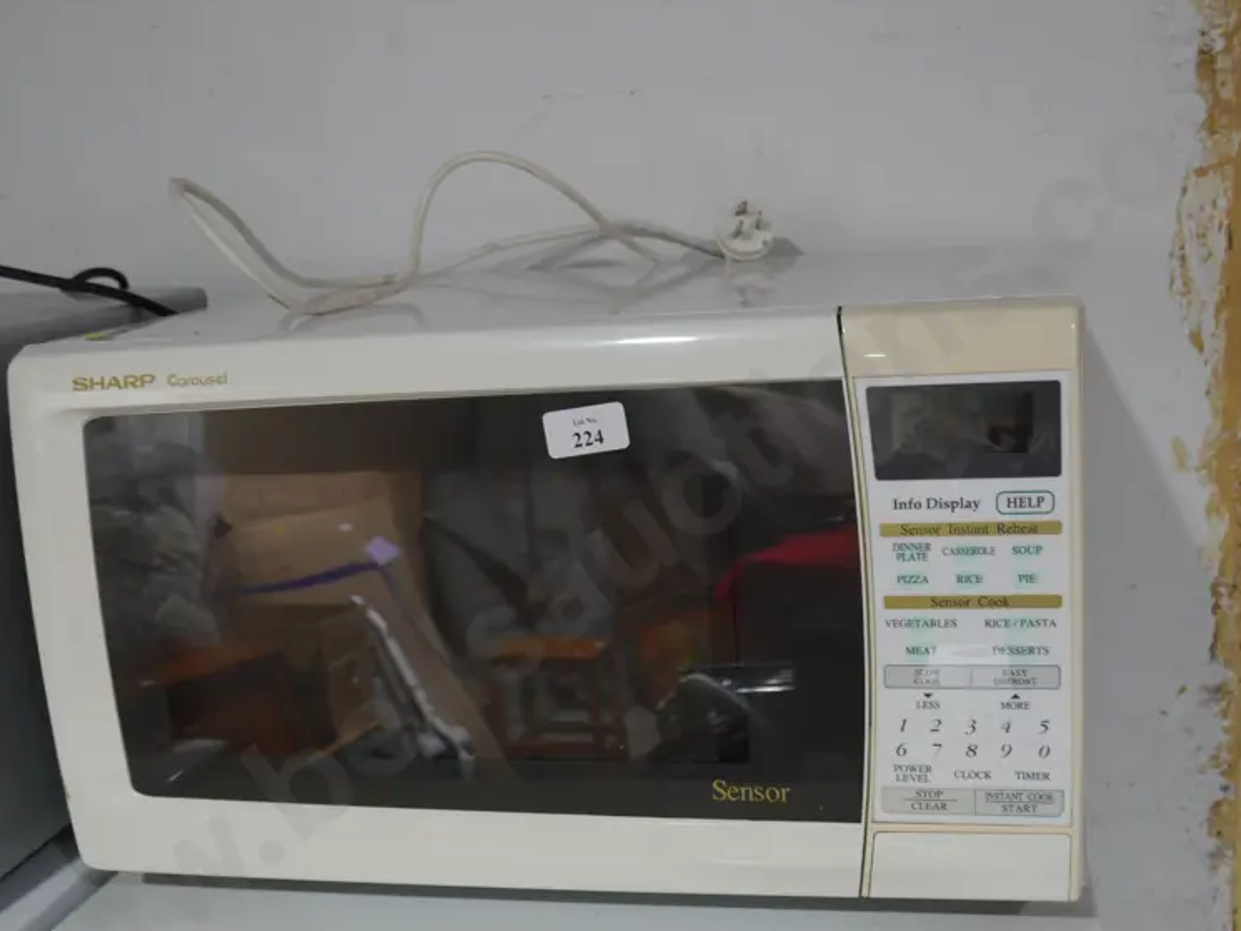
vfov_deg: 32.8
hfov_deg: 42.9
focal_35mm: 44
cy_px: 537
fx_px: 1578
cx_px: 645
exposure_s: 1/60
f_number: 3.6
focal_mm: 16
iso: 400
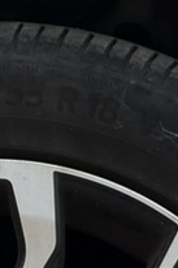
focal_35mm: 518
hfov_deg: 2.6
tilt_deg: -3.4
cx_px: -13
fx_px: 3848
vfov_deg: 4.0
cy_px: 484
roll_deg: +0.2
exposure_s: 1/361
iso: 50
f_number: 2.8
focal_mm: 16.89
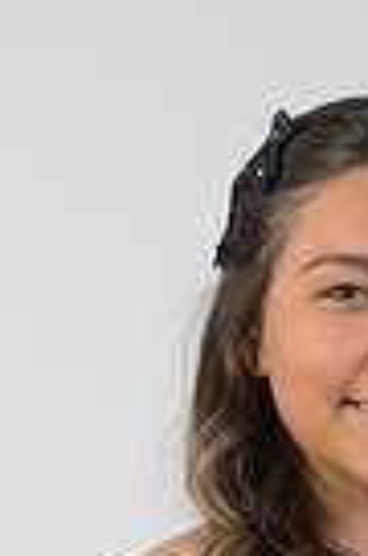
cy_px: 707
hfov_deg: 2.3
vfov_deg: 3.5
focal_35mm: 597
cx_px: 352
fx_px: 9200
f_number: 7.1
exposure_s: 1/160
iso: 400
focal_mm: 180
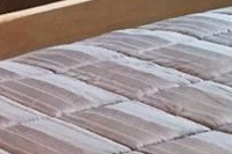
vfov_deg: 6.0
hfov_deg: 8.8
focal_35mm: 226
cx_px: -180
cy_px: -104
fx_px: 1455
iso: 125
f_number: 2.2
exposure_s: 1/30
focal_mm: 4.15
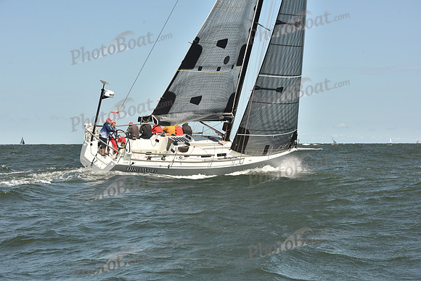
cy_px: 140
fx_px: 994
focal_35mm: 85
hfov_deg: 23.9
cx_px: 210
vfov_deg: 16.1
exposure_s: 1/800
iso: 250
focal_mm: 85
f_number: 9
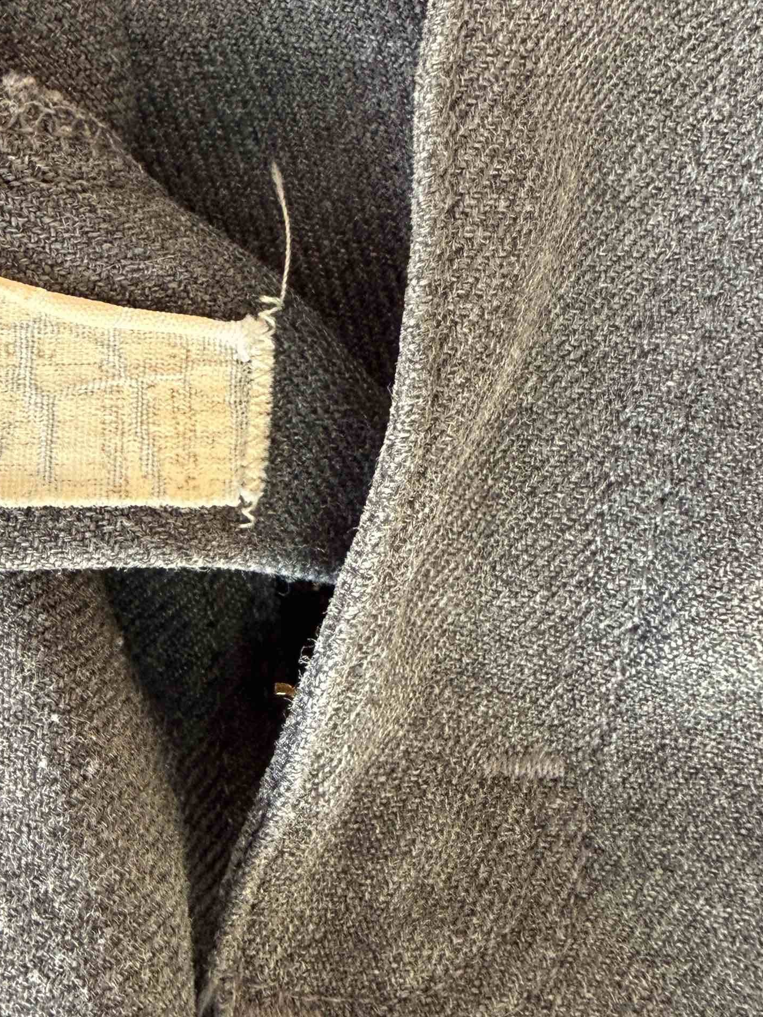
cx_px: -36
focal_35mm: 51
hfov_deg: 26.7
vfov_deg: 37.4
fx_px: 1499
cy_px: 436
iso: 250
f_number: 2.2
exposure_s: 1/99
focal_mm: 2.22
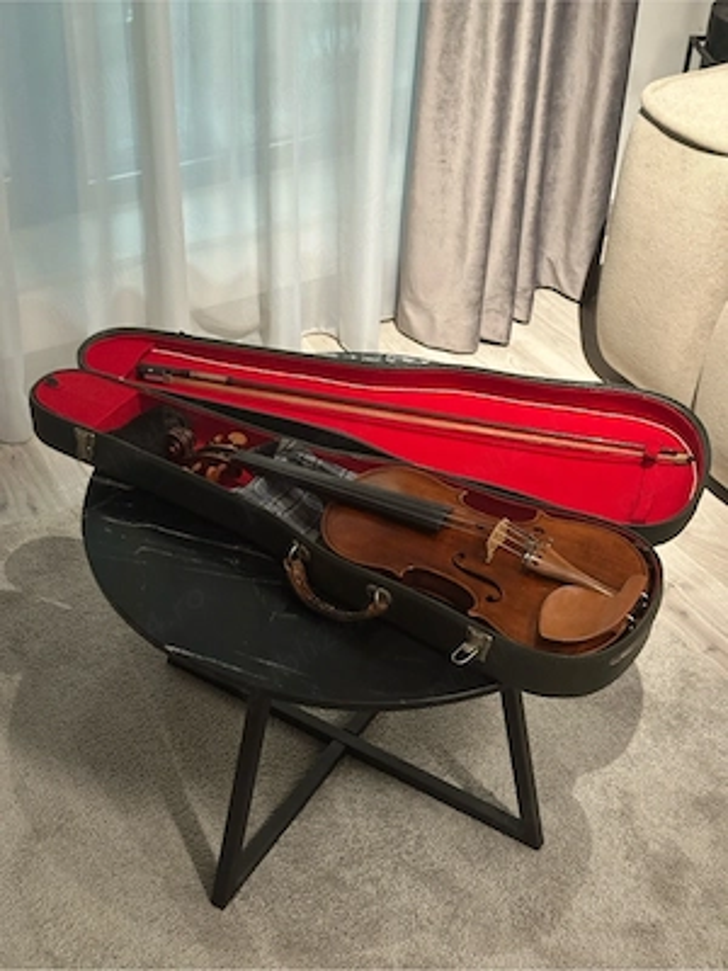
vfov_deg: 39.7
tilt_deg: -37.7
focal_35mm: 48
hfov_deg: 30.3
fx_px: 1346
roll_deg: -2.5
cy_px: 486
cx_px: 364
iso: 400
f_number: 1.78
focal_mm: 6.86
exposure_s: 1/40
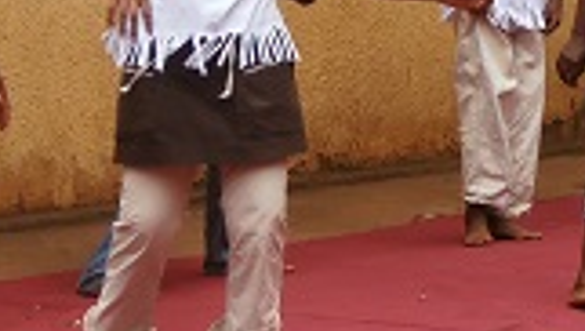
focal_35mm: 293
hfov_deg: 7.4
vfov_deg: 4.2
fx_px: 4550
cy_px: 67
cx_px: 332
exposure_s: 1/160
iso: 80
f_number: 4.8
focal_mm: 13.79
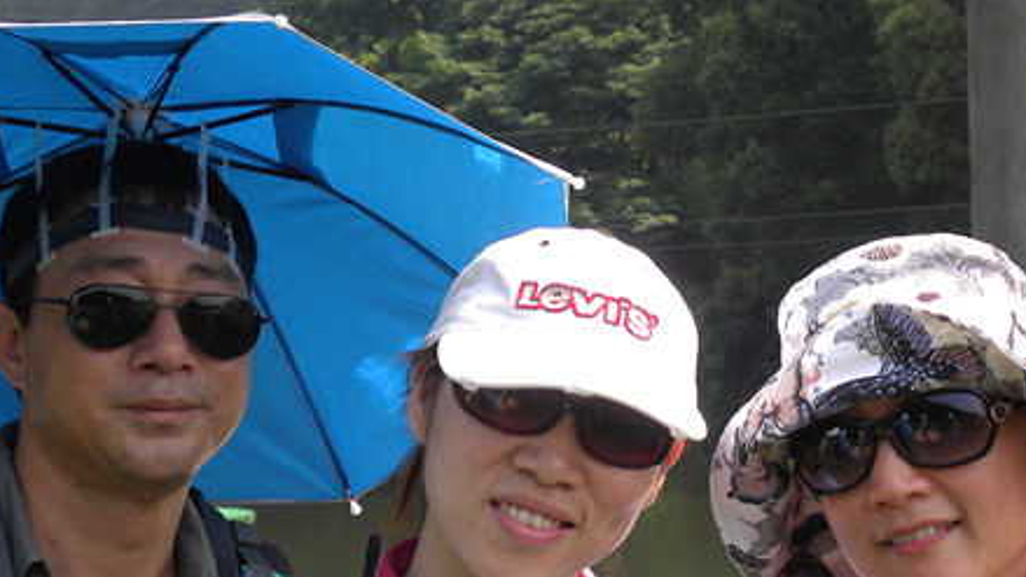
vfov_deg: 9.3
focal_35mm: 131
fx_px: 3564
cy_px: 399
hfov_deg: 16.4
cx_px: 575
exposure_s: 1/313
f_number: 3.5
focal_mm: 11.8
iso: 64
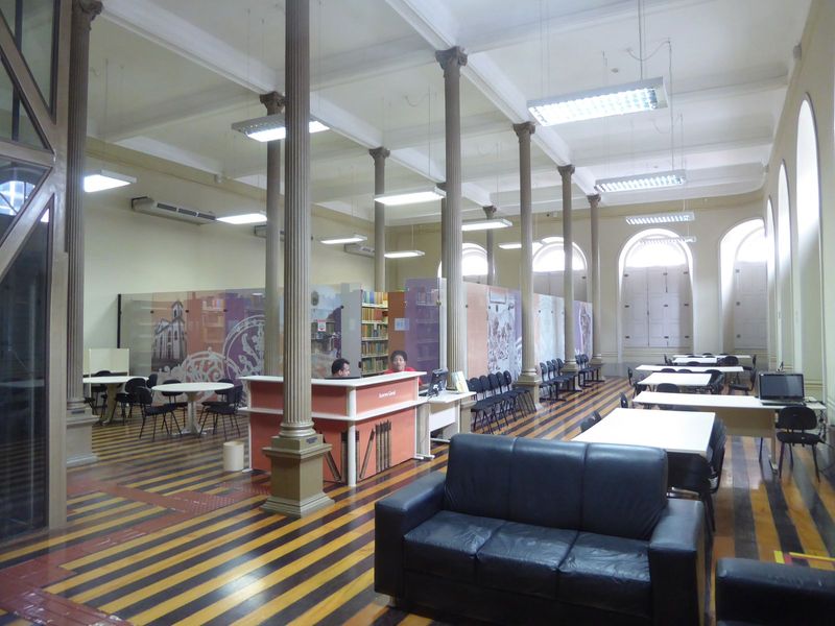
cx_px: 418
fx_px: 603
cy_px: 313
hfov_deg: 69.4
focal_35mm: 25
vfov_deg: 54.9
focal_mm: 4.3
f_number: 3.3
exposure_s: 1/15
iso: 400
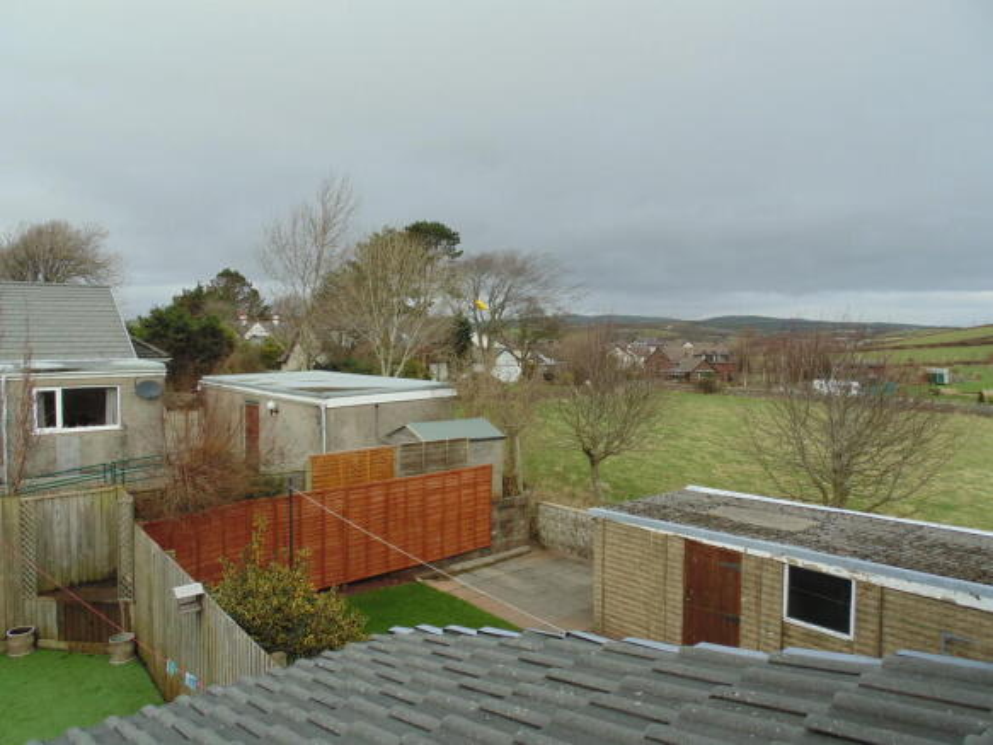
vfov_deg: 56.8
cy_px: 372
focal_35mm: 24
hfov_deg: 71.6
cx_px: 496
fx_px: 688
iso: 80
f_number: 3.1
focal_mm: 4.3
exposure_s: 1/500
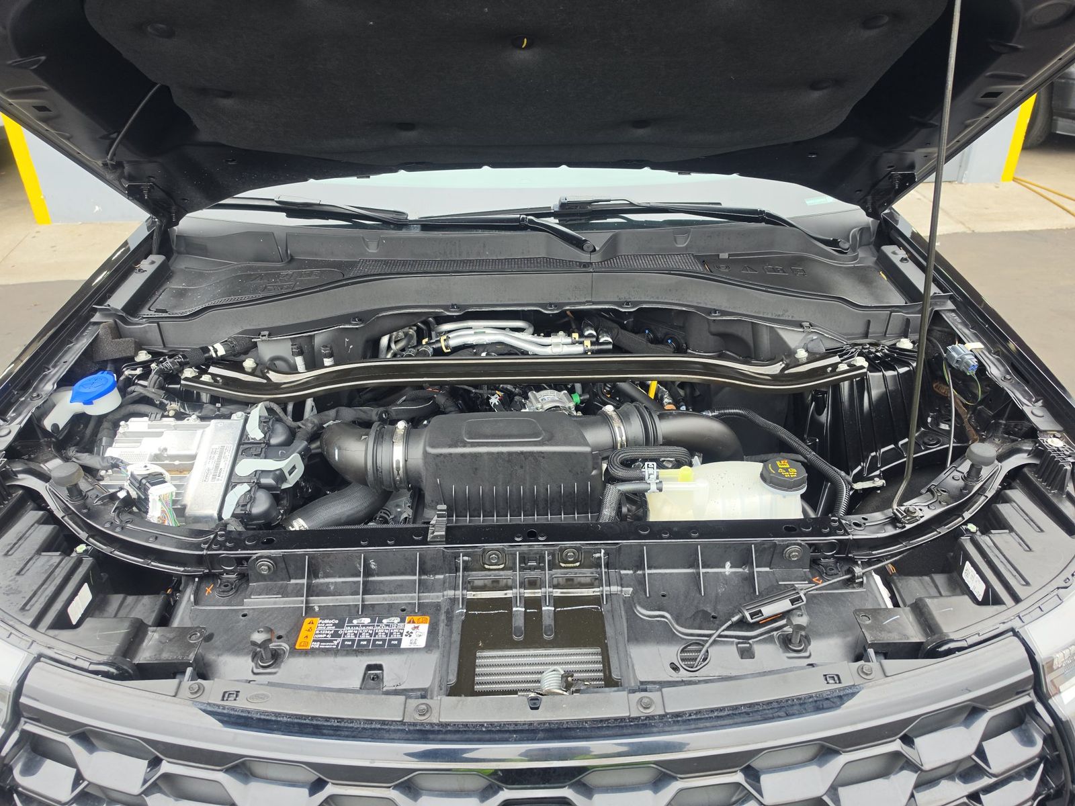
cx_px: 538
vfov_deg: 58.9
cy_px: 403
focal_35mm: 23
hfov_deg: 73.9
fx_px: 714
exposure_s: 1/119
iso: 17
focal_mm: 6.5
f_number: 1.4
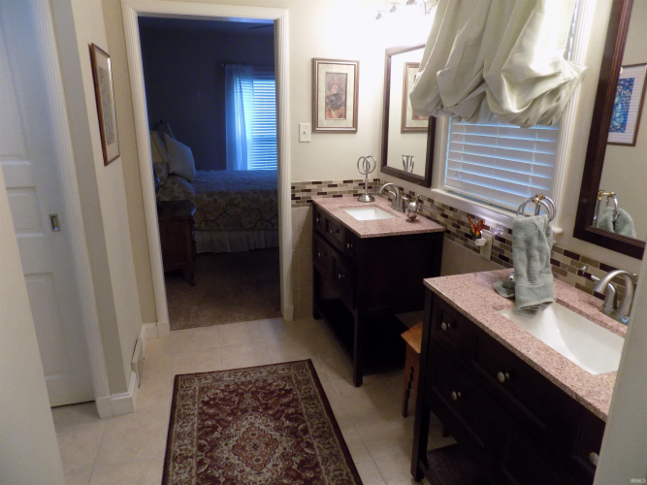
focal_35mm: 23
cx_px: 324
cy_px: 242
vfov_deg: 58.9
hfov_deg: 73.9
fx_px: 430
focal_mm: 4
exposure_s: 1/30
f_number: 3.1
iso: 280
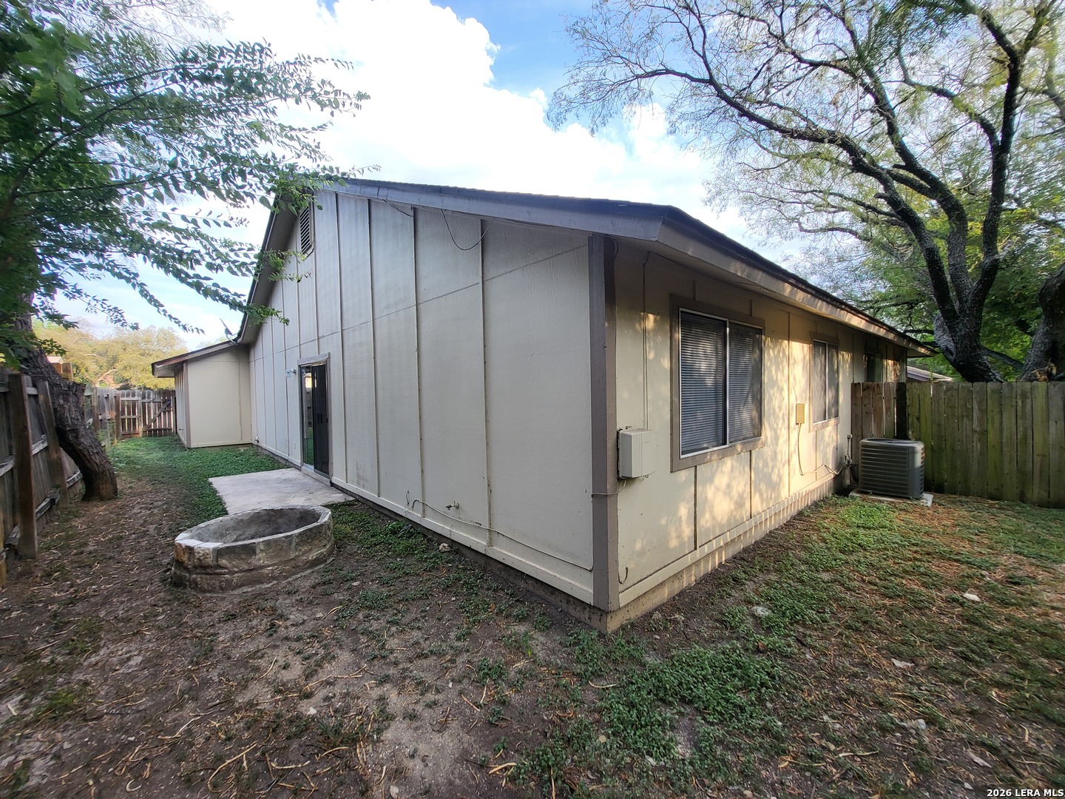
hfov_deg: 106.2
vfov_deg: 89.9
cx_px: 532
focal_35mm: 13
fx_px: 400
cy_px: 400
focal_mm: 1.74
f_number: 2.2
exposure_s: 1/183
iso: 32
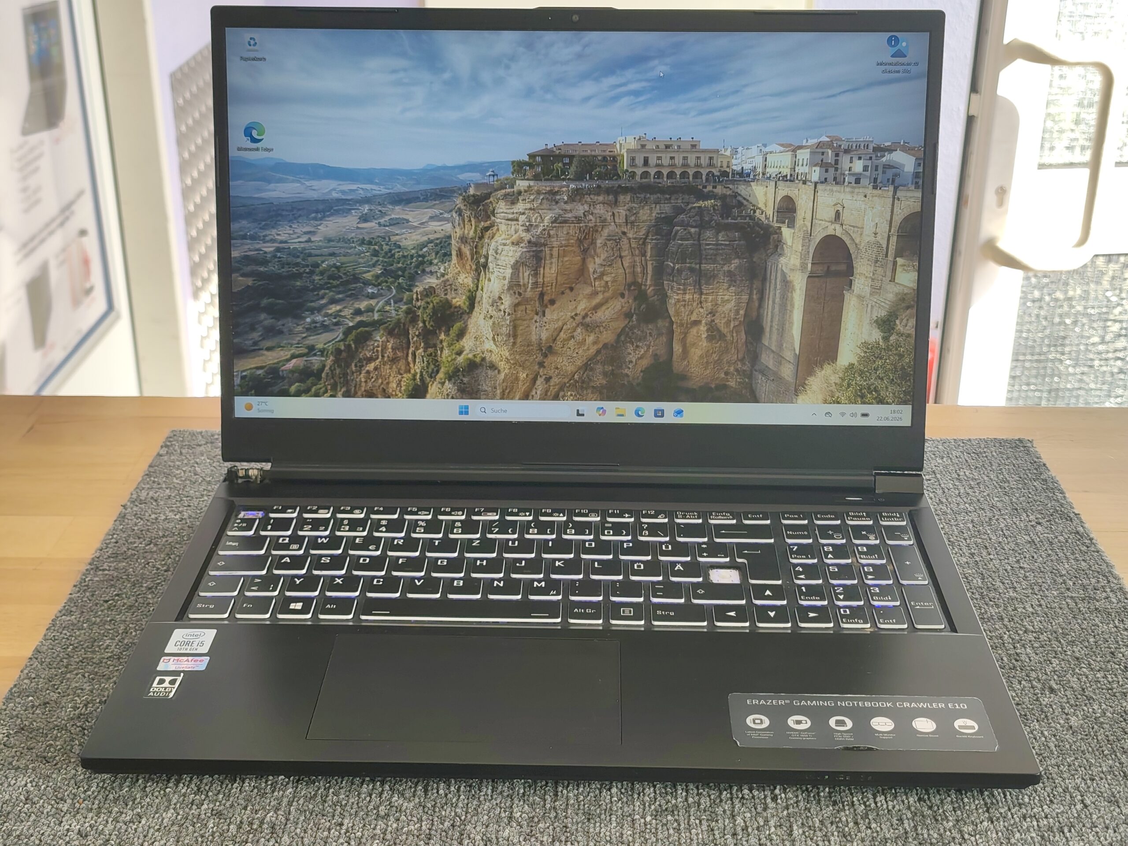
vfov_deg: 31.5
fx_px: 1499
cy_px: 423
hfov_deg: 41.2
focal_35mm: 46
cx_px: 564
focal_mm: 6.07
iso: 80
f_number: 1.7
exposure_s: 1/100
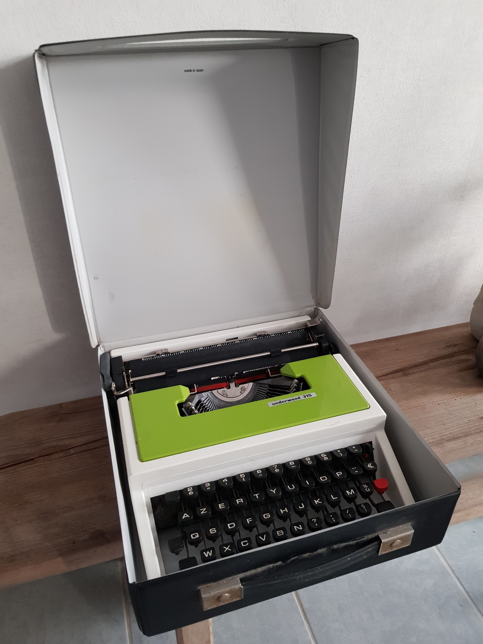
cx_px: 242
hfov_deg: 53.1
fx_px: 484
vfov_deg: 67.3
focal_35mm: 26
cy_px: 322
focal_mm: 4.3
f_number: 1.7
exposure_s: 1/17
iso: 200
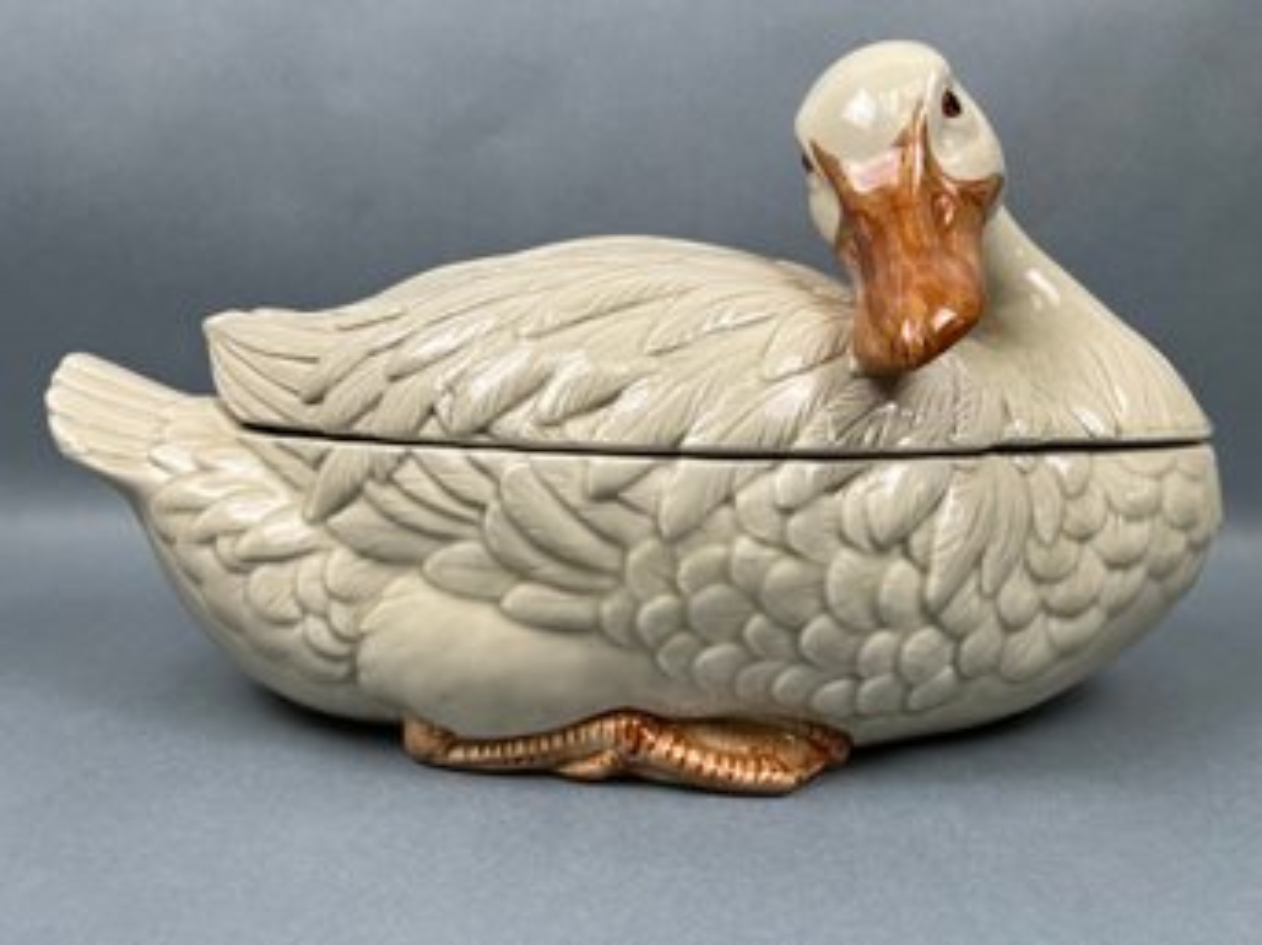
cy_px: 472
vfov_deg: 53.0
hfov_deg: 67.3
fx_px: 948
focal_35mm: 26
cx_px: 631
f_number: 1.5
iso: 32
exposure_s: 1/135
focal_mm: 5.7
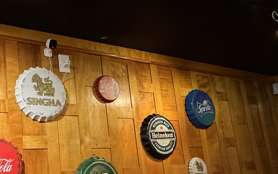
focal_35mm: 32
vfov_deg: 37.9
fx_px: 242
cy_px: 141
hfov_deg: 53.1
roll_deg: +2.8
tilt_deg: +8.5
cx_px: 33
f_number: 2.2
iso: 500
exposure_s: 1/60
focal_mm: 2.22
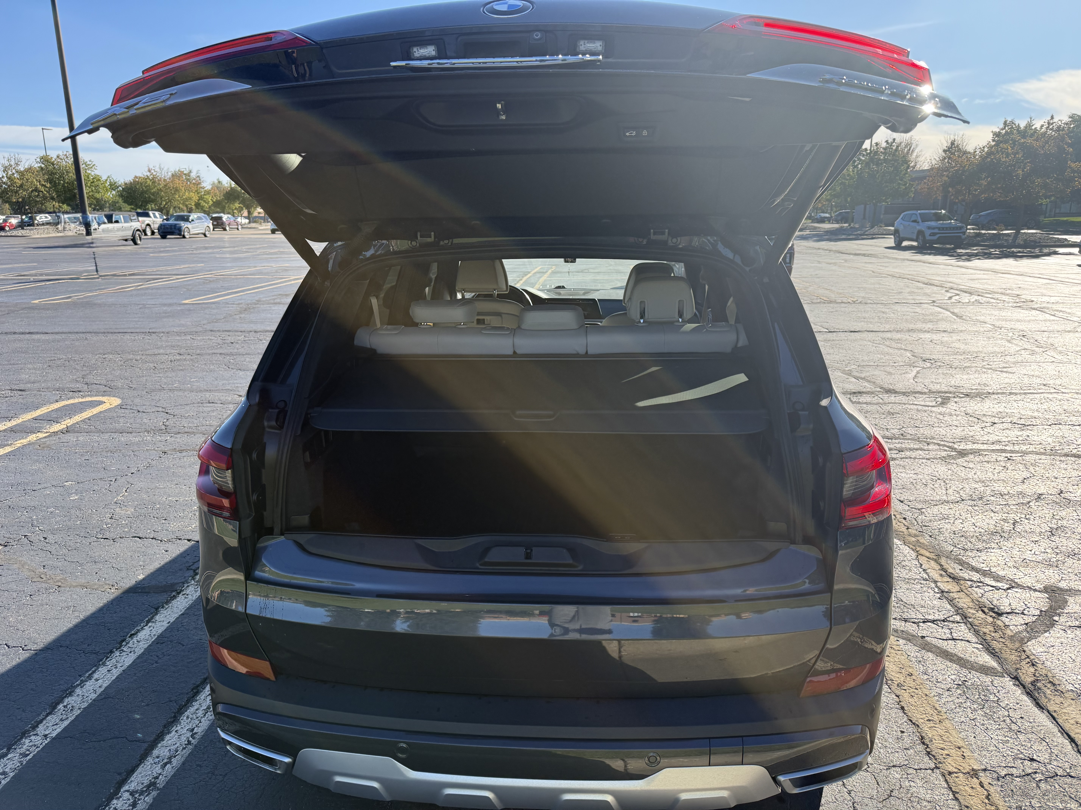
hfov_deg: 71.6
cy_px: 405
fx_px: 749
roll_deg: +0.1
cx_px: 540
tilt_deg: -12.1
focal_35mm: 24
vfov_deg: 56.8
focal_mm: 6.76
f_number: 1.78
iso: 100
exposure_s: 1/2525
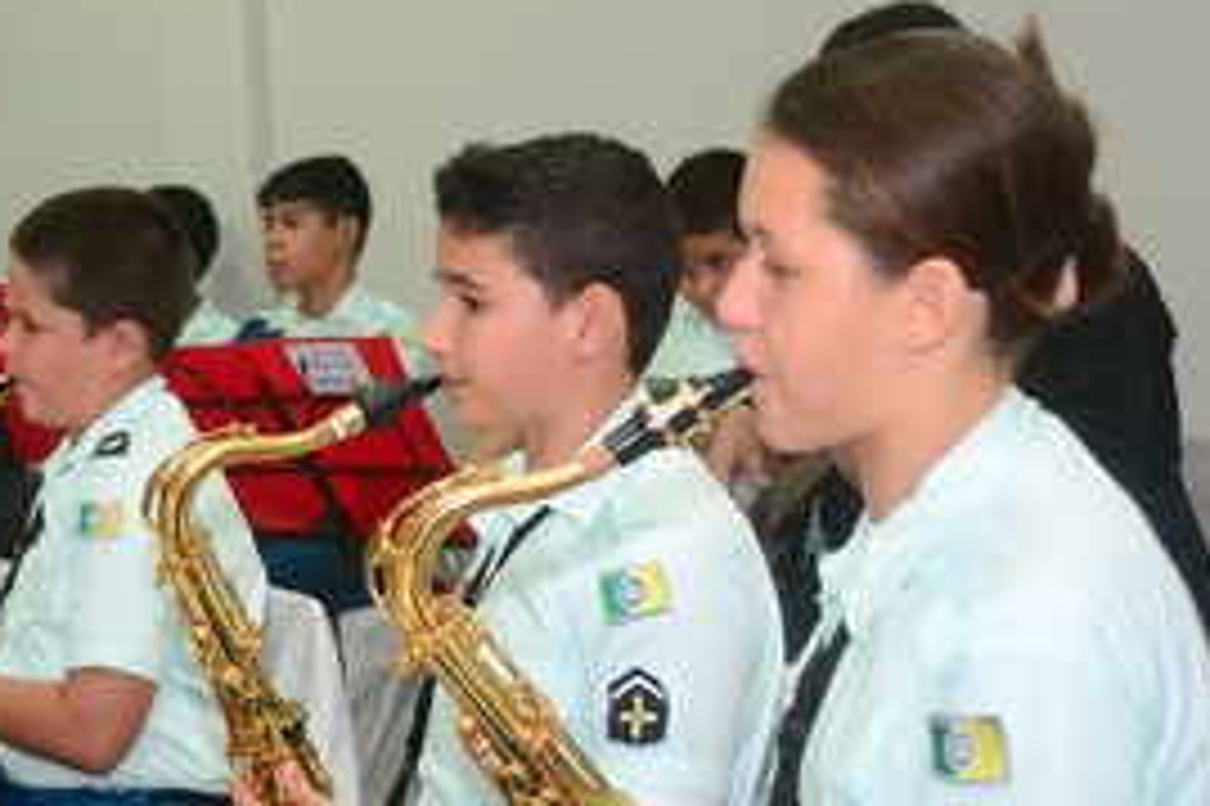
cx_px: 229
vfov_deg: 15.5
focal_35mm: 88
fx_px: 2950
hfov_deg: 22.8
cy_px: 545
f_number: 4.2
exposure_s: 1/80
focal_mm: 35
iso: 1600
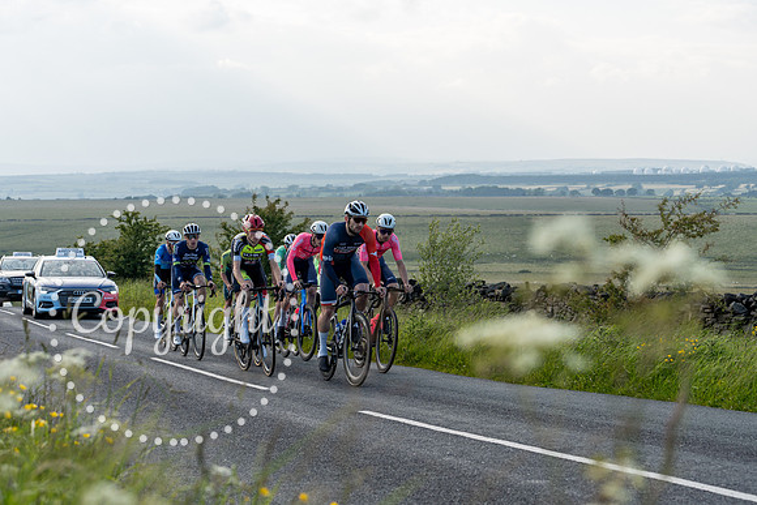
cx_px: 378
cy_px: 252
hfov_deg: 26.6
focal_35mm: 76
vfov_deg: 18.0
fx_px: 1598
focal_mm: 76
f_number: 6.3
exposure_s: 1/320
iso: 200
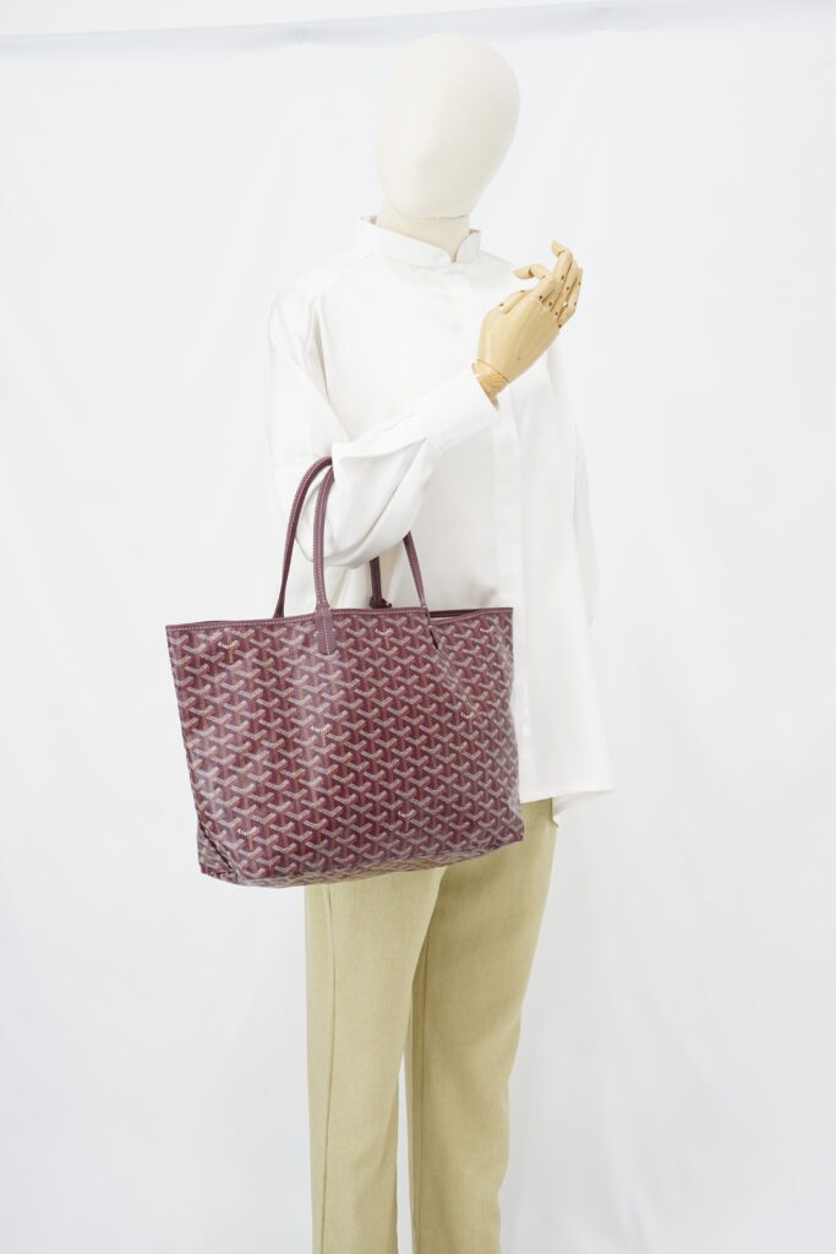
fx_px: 1741
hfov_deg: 27.0
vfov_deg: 39.6
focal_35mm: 50
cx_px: 418
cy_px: 627
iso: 640
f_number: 6.3
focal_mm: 50
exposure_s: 1/5
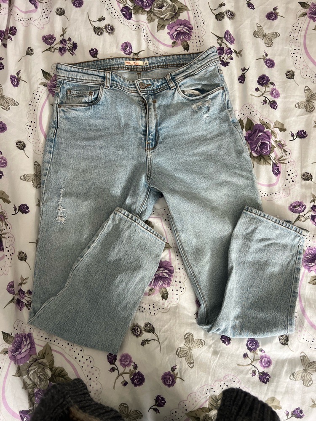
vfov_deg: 67.3
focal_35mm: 26
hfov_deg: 53.1
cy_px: 210
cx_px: 158
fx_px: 316
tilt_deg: -79.8
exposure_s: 1/107
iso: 125
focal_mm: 5.7
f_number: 1.5
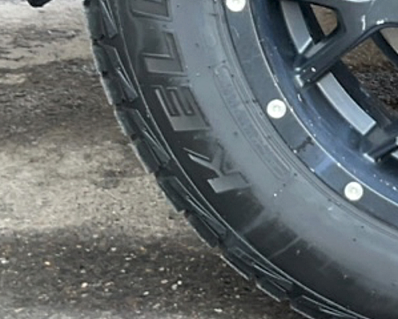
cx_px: 528
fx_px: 1108
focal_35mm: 94
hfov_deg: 18.8
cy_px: 23
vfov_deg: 16.1
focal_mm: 3
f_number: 1.8
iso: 64
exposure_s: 1/60
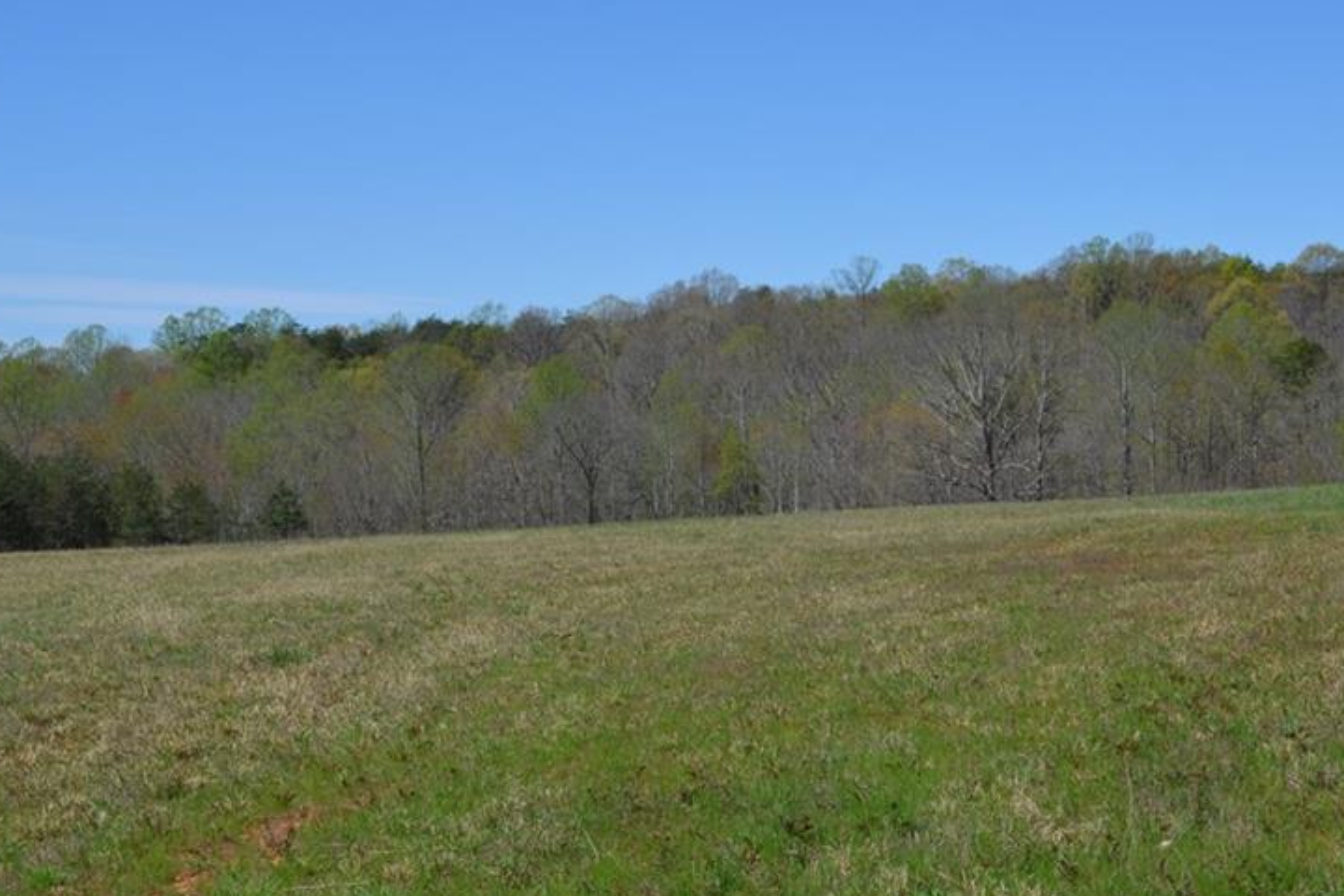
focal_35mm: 64
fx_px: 2389
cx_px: 571
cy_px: 362
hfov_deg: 31.4
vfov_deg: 21.2
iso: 100
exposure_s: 1/250
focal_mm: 30
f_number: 8
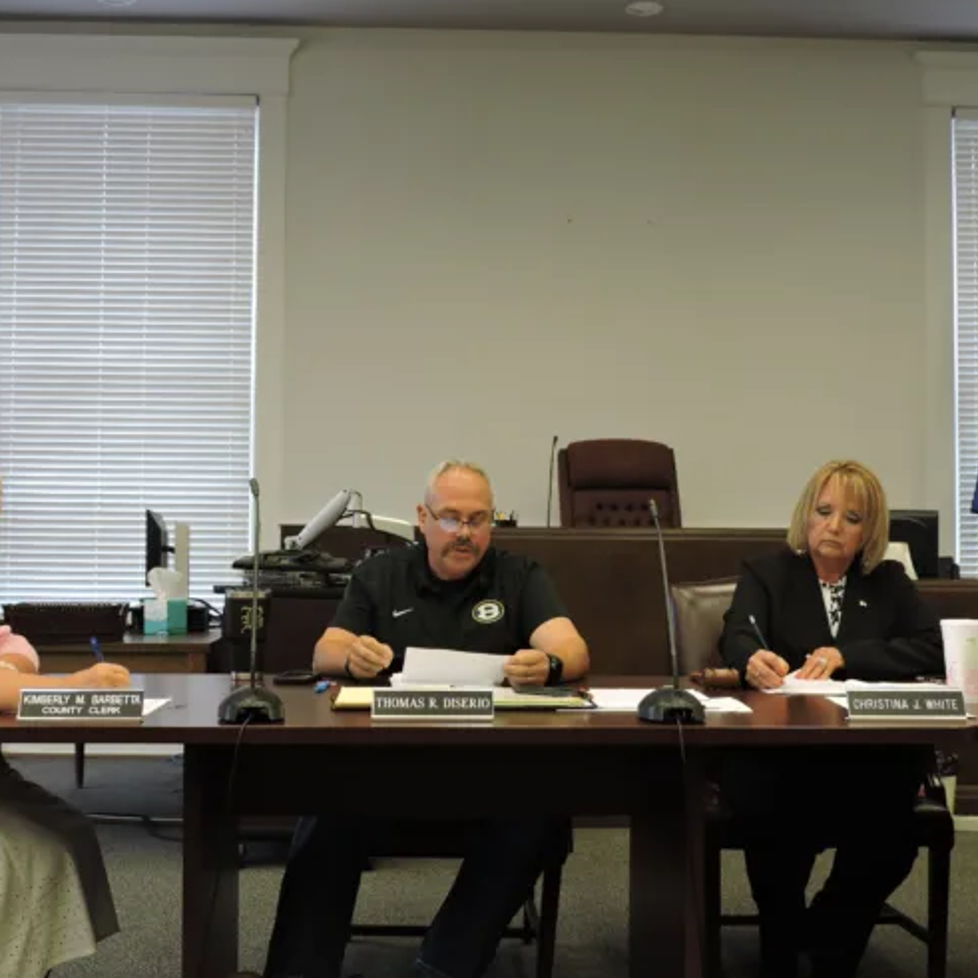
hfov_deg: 40.0
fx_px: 1343
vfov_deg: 40.0
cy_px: 482
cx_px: 451
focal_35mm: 42
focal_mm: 6.2
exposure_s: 1/50
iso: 250
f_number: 3.3
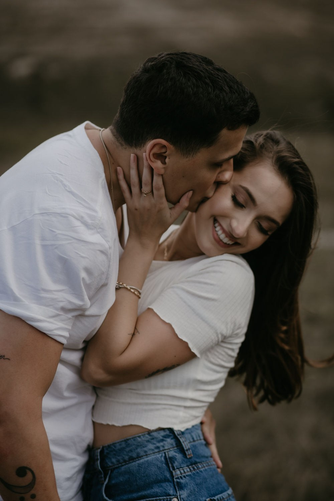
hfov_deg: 16.1
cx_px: 167
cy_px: 250
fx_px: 1183
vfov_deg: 23.9
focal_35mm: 85
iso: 160
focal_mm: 85
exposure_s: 1/1600
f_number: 2.5
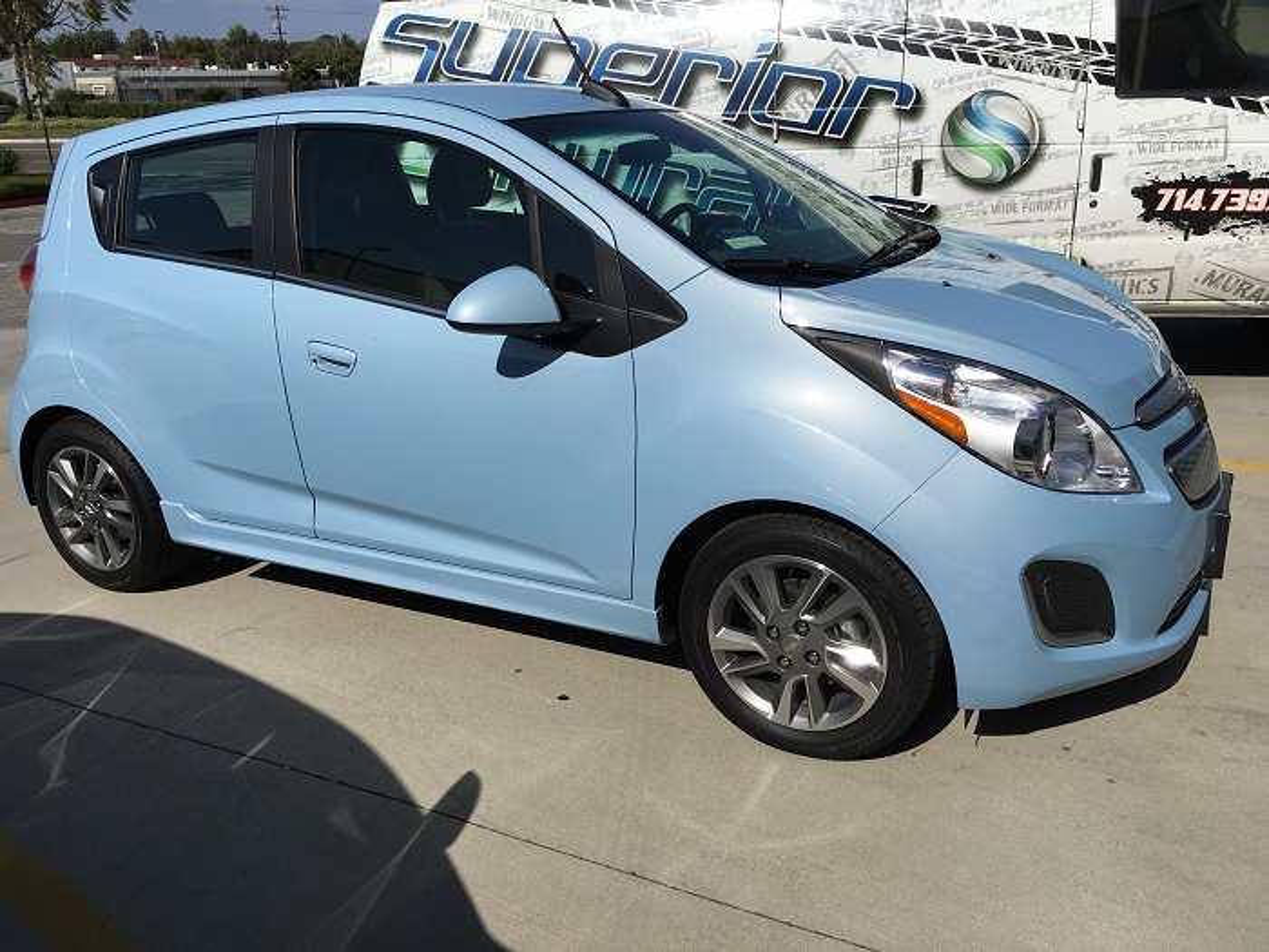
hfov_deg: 61.7
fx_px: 1063
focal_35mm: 29
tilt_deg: -21.2
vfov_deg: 48.2
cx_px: 634
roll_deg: +1.1
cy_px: 476
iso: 25
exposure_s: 1/3663
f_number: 2.2
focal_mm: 4.15
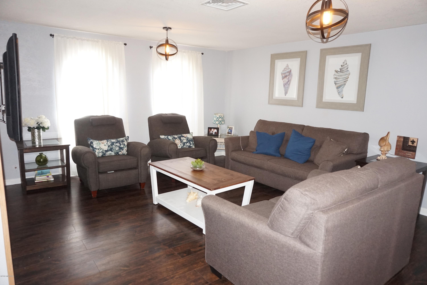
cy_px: 142
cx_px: 214
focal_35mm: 24
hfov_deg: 73.8
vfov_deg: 53.1
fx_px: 285
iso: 1600
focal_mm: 16
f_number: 3.5
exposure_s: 1/160
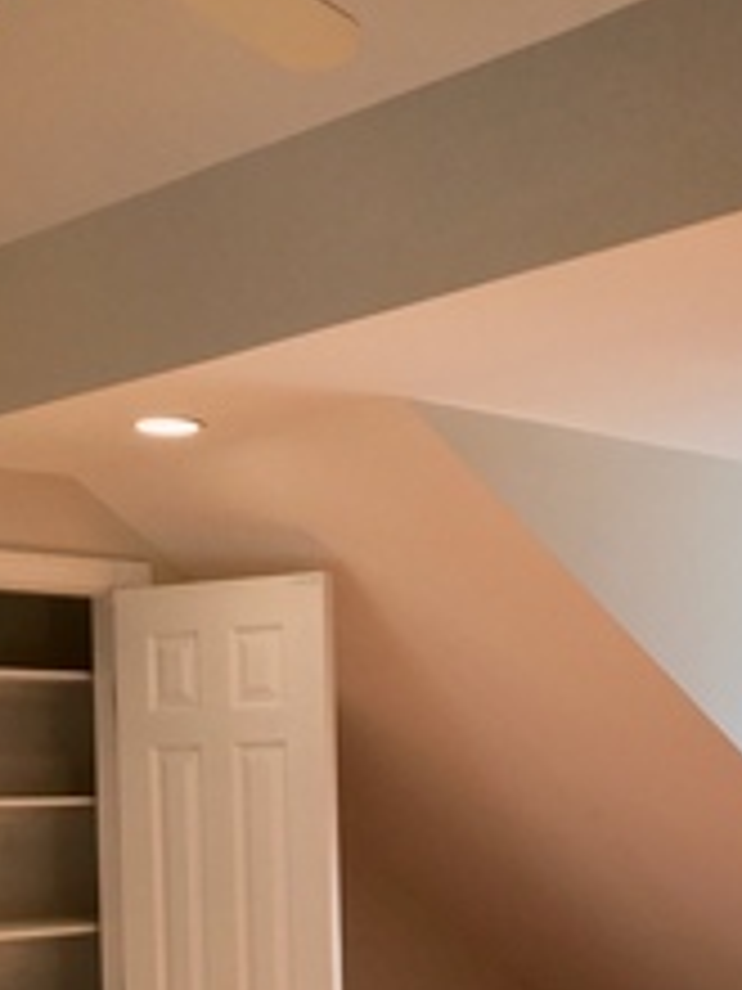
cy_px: 873
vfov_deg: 28.4
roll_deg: +0.4
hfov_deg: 22.1
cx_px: 537
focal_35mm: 66
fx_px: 1886
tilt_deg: -1.3
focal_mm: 4.15
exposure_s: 1/120
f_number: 2.2
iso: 25
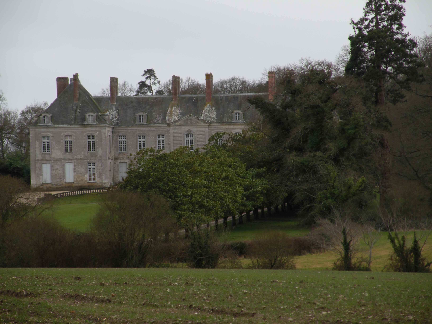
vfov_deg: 6.1
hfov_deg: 8.1
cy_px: 162
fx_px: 3045
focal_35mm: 244
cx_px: 216
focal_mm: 43.1
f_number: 4.5
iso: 64
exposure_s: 1/132
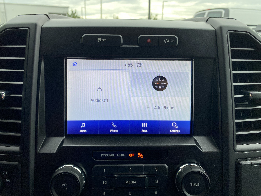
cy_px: 98
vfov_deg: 53.1
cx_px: 130
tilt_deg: -15.7
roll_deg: -1.0
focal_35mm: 26
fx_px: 196
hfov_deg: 67.3
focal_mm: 4.25
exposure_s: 1/140
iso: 32
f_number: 1.8
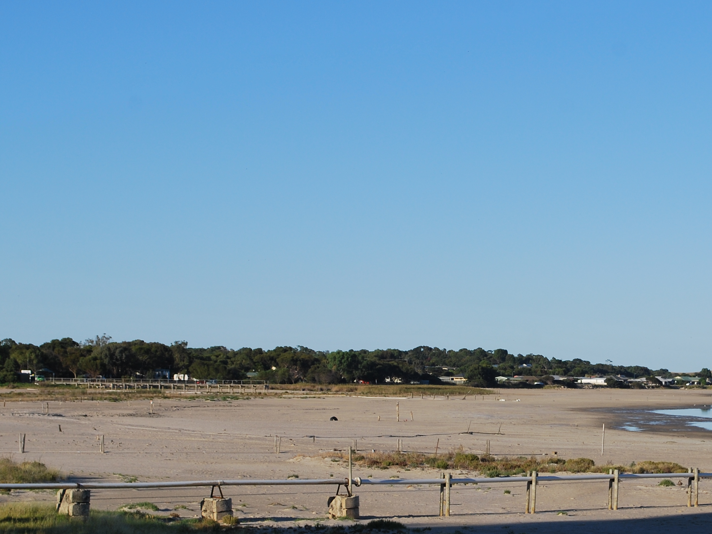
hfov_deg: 17.7
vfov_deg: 13.3
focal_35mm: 111
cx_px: 503
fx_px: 2283
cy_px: 307
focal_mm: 44
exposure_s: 1/250
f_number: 10
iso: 100
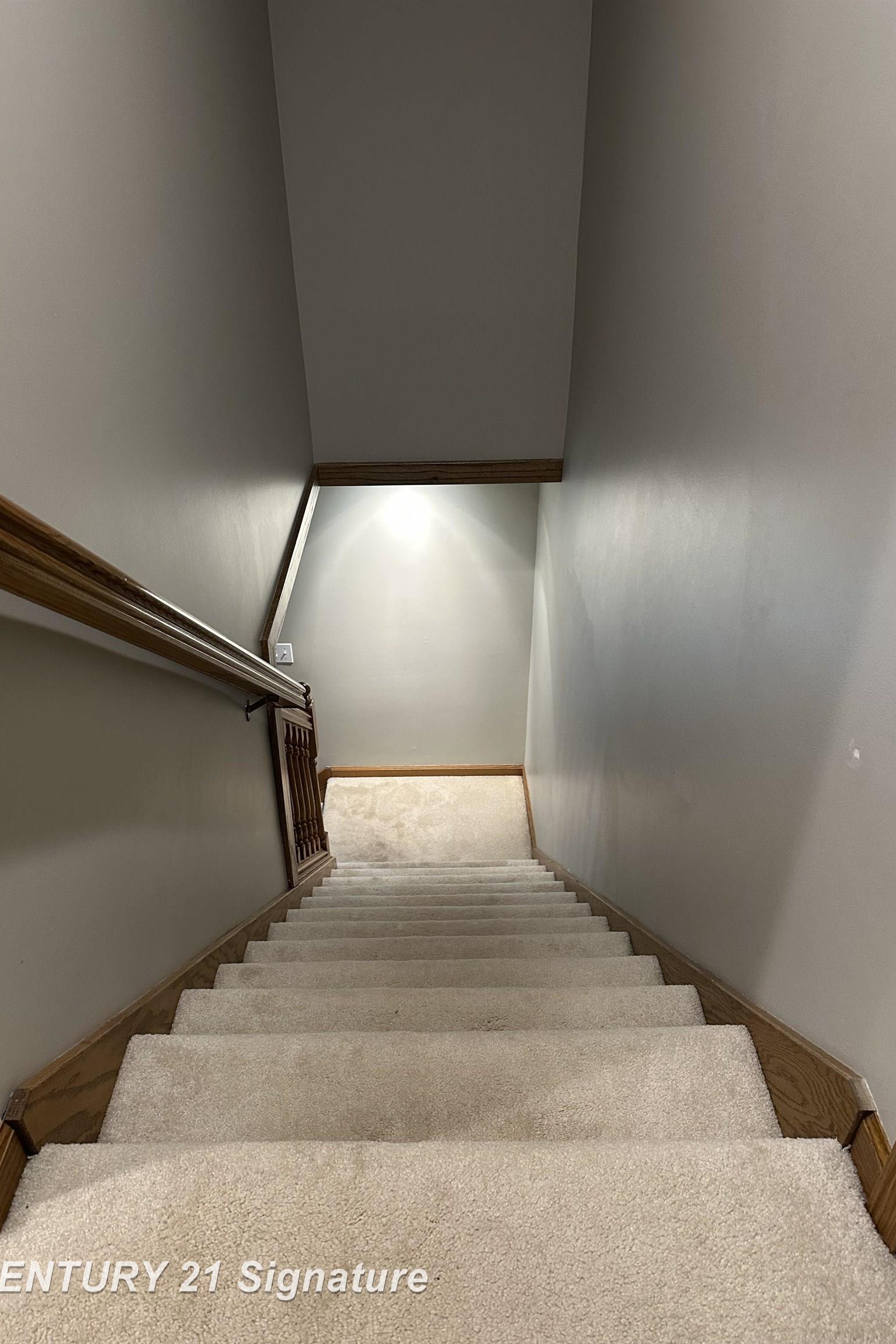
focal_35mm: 25
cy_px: 672
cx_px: 419
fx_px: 933
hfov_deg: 51.3
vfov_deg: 71.5
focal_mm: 6.86
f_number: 1.78
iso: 400
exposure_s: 1/60
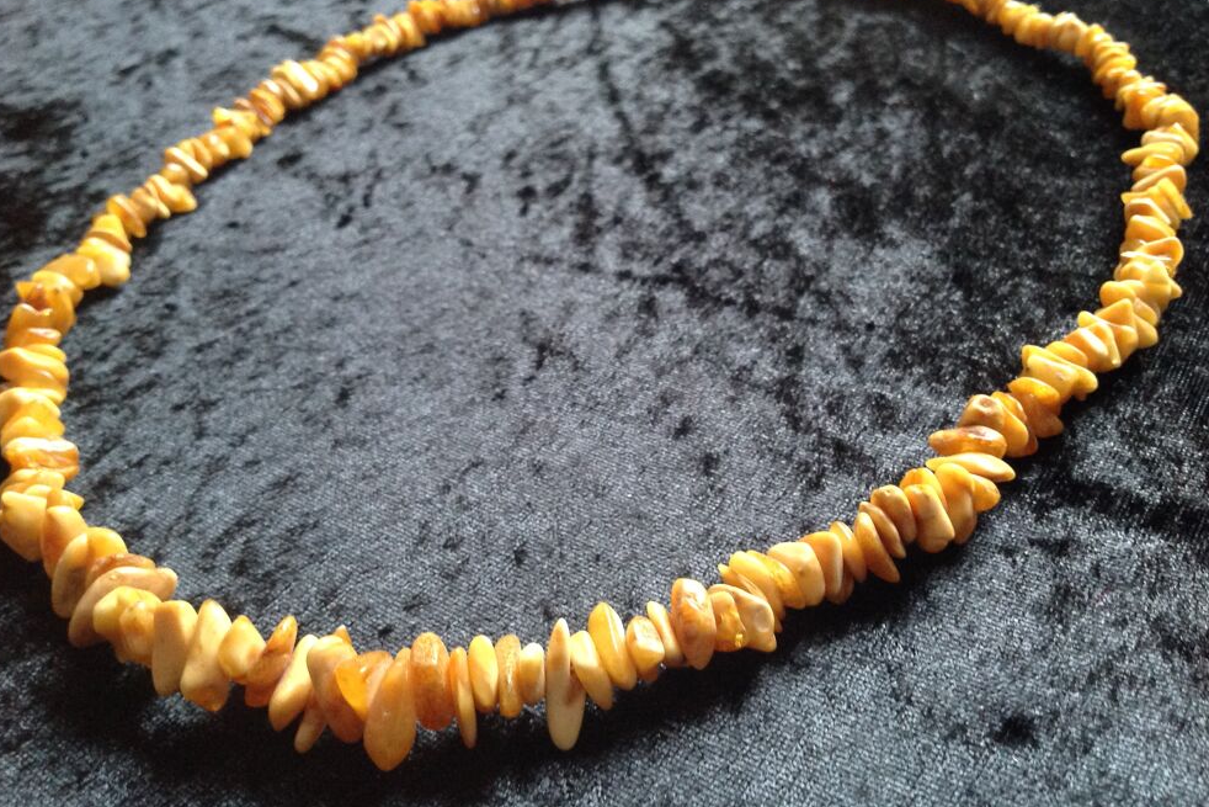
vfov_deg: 35.9
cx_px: 603
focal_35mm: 37
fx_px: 1243
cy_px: 363
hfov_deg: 51.9
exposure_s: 1/15
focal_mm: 4.28
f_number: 2.4
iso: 250
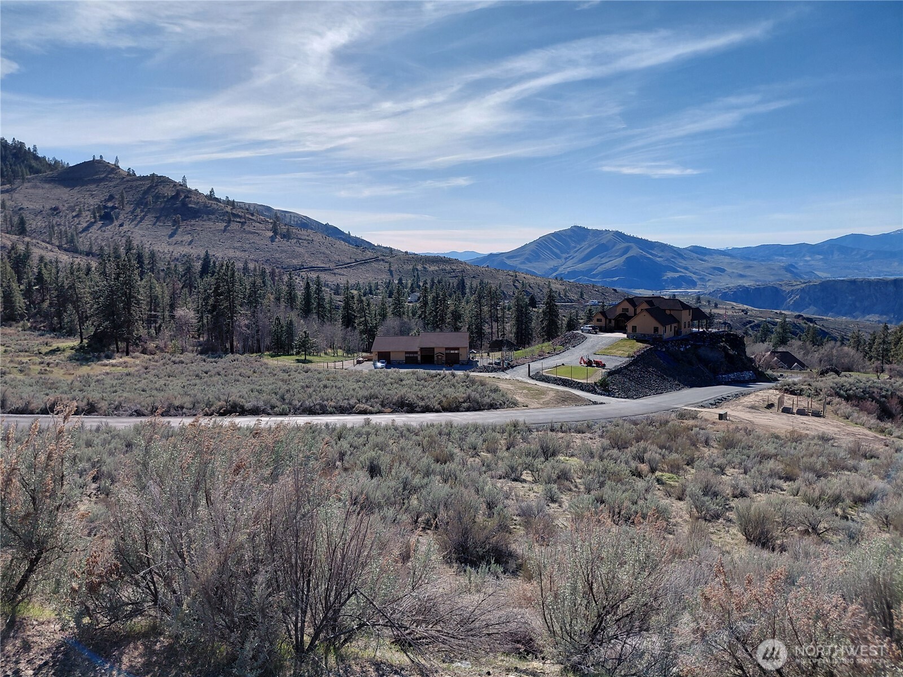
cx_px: 452
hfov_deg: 69.4
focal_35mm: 25
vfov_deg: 54.9
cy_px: 338
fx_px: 652
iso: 50
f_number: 1.8
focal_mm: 4.69
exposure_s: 1/3876
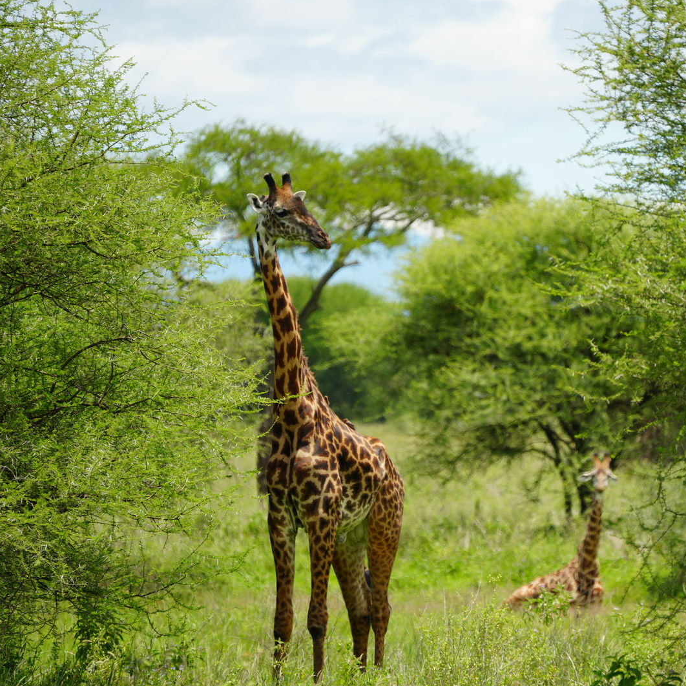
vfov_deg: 3.4
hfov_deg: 3.4
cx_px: 471
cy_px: 342
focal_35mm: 512
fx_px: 11479
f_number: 6.3
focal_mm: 400
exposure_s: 1/500
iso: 200
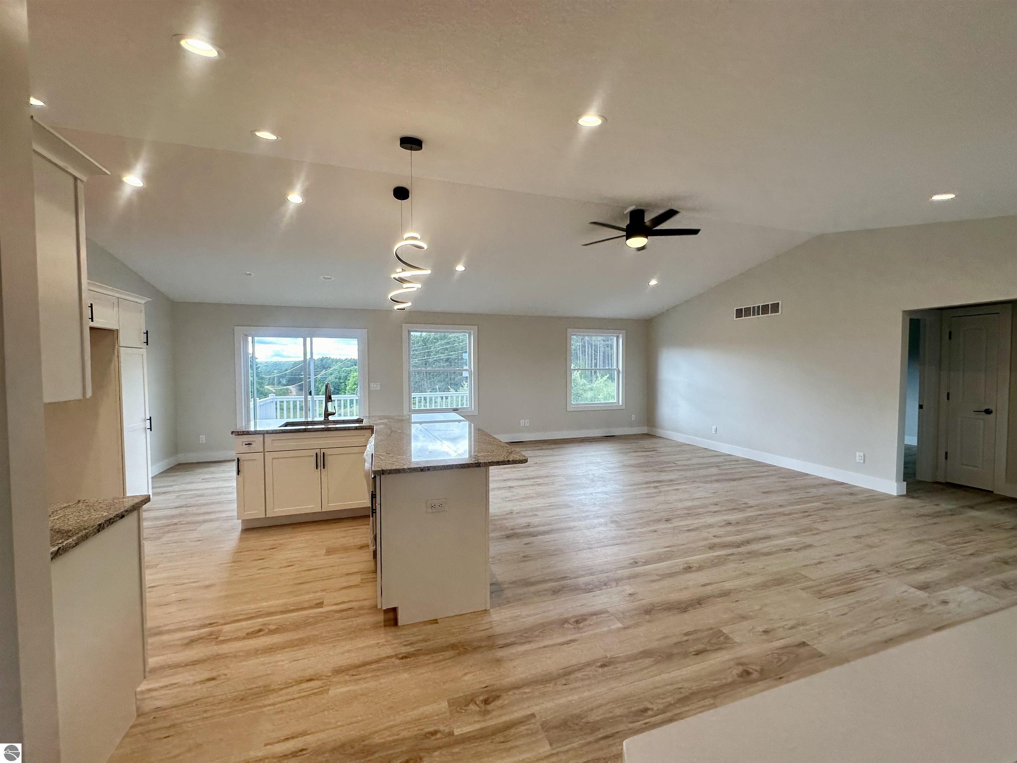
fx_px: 411
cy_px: 382
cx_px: 508
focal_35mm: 14
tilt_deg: -2.0
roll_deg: +0.2
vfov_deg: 85.7
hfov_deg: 102.1
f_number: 2.2
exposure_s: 1/120
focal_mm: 2.22
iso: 100
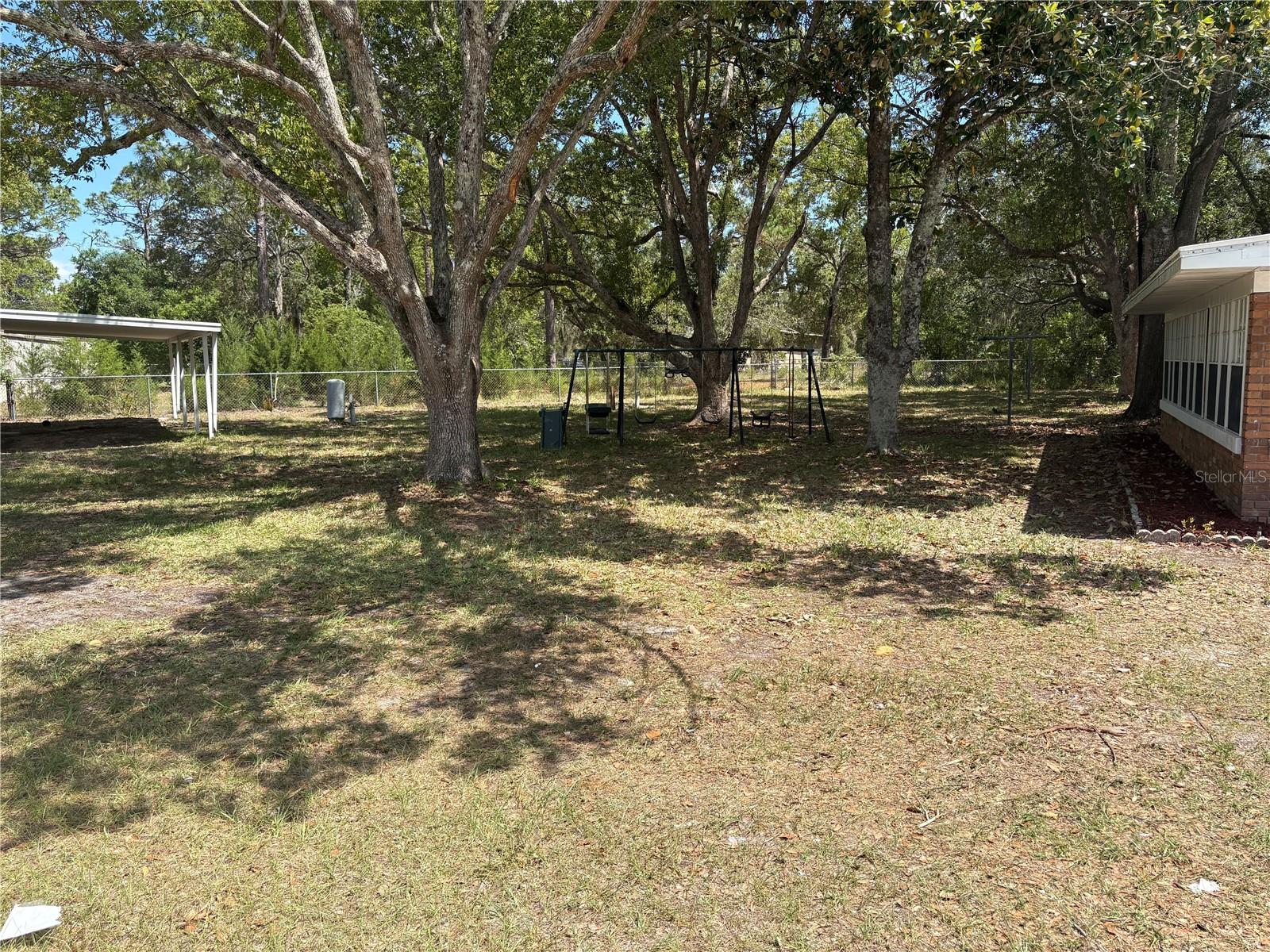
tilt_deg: -6.0
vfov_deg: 53.1
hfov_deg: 67.3
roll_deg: +1.2
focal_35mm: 26
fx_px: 954
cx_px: 635
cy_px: 476
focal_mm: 5.96
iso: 50
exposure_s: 1/1484
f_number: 1.6
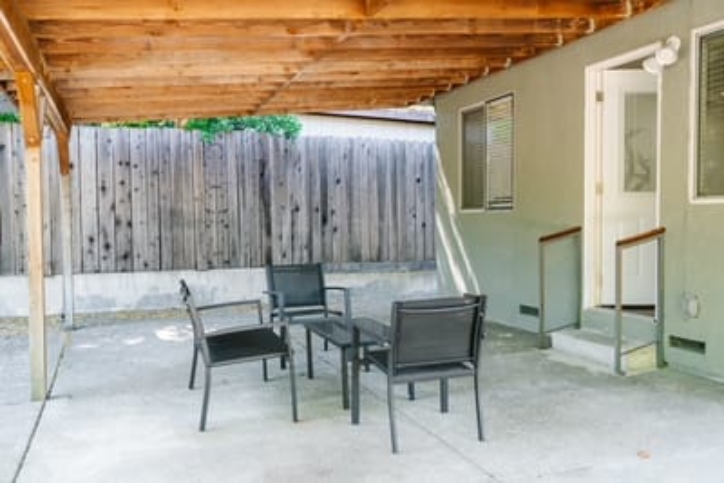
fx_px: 704
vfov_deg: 37.9
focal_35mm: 35
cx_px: 362
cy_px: 242
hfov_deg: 54.4
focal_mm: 35
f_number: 2.5
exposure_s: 1/160
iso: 250
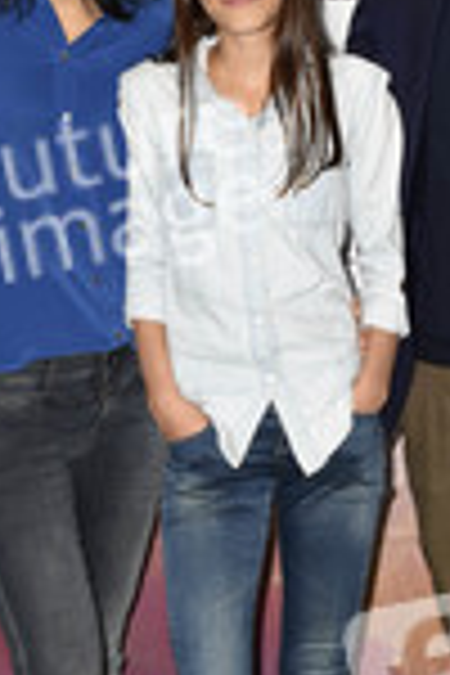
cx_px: 166
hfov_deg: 9.8
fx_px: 2631
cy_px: 432
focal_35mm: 140
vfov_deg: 14.6
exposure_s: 1/160
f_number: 6.3
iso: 500
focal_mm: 35
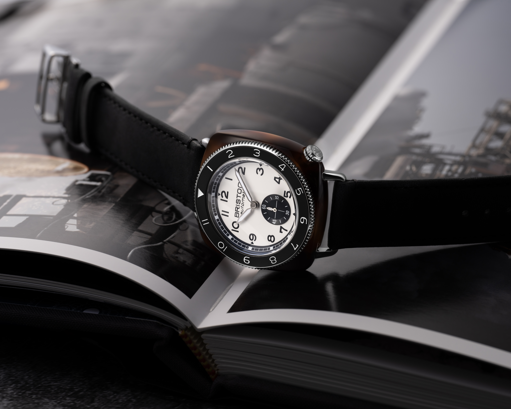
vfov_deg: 13.0
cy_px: 206
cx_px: 283
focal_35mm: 119
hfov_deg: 16.2
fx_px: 1800
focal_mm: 105
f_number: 8
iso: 100
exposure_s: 1/250
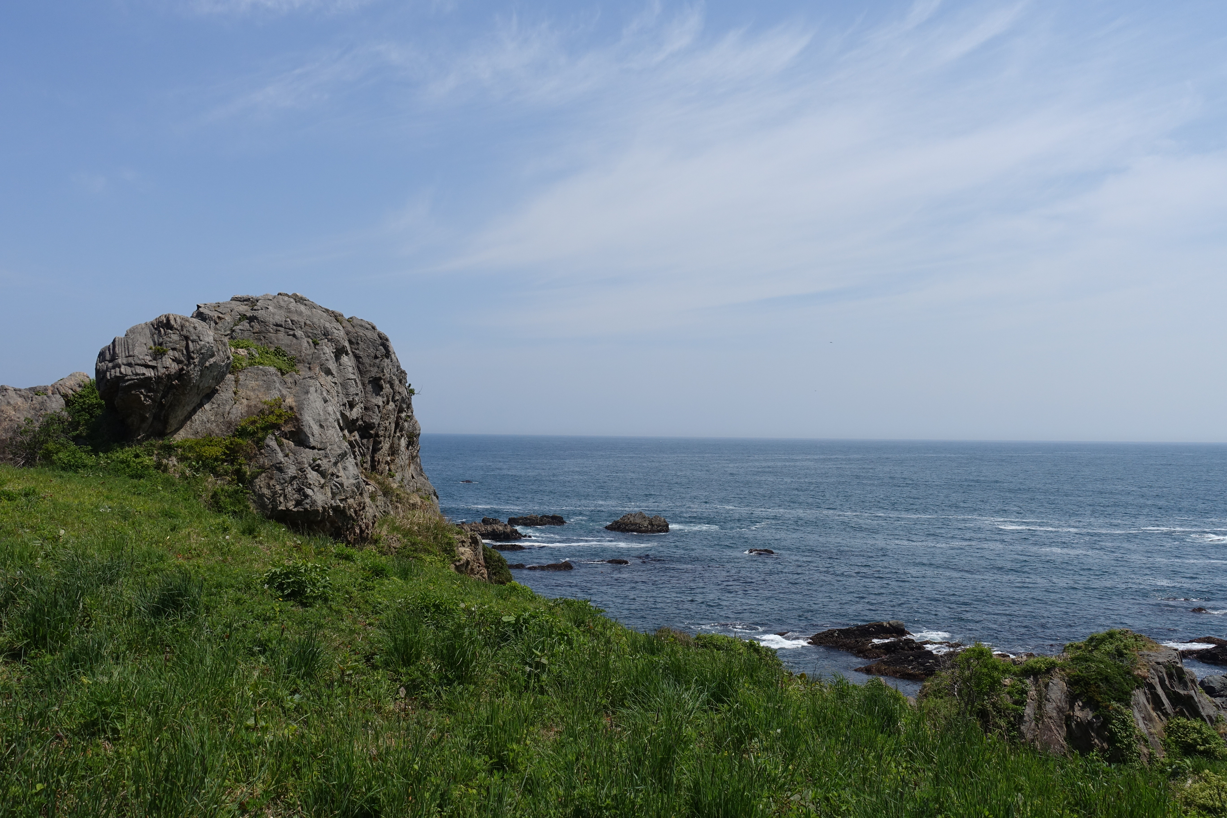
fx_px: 1057
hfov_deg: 60.3
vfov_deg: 42.3
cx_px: 614
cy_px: 409
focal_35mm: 31
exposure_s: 1/125
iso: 125
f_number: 5.6
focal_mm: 11.45
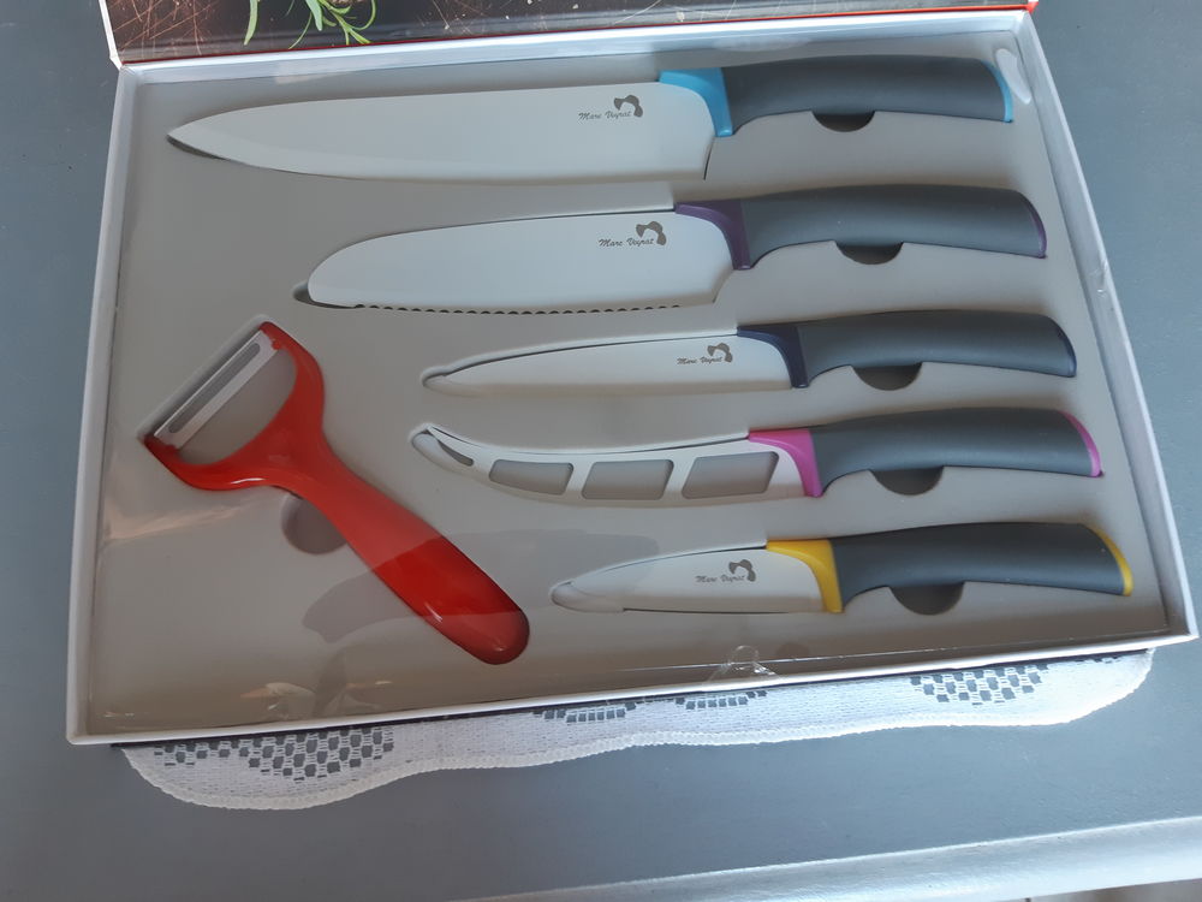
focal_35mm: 26
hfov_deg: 67.3
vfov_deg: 53.1
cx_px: 601
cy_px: 451
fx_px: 903
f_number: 1.7
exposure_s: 1/50
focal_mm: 3.93
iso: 125
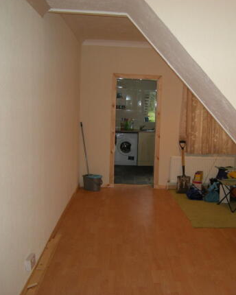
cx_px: 151
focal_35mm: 41
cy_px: 146
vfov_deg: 44.8
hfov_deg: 36.2
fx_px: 358
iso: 113
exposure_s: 1/30
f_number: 2.9
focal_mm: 5.3
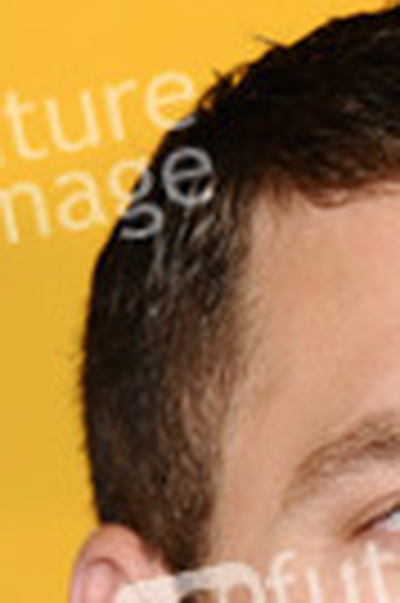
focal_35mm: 649
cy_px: 855
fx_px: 10852
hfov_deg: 2.1
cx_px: 474
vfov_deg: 3.2
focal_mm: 145
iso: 320
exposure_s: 1/250
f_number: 4.5
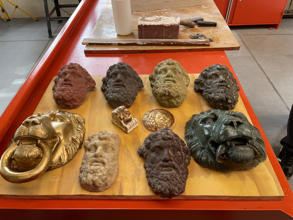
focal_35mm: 26
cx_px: 146
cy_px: 110
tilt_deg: -43.3
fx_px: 220
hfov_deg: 67.3
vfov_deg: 53.1
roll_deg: +3.0
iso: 100
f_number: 1.6
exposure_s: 1/121
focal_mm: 4.2
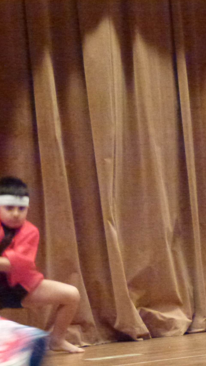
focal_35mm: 197
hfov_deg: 6.1
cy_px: 196
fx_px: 1912
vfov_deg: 10.9
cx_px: 271
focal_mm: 21.7
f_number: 5.1
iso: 1600
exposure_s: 1/60
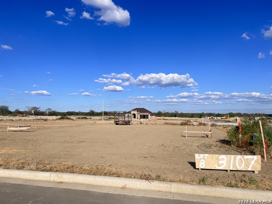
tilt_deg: +2.6
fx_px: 204
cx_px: 136
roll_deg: -0.2
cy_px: 102
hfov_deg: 67.3
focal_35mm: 26
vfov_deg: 53.1
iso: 50
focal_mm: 5.7
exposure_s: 1/5319
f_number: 1.5
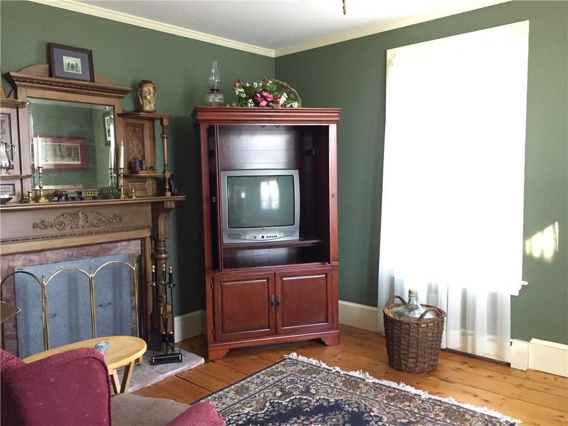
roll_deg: +0.8
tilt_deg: -4.1
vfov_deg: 48.2
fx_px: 476
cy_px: 213
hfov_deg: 61.7
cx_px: 284
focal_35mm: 29
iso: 250
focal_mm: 4.15
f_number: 2.2
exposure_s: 1/30
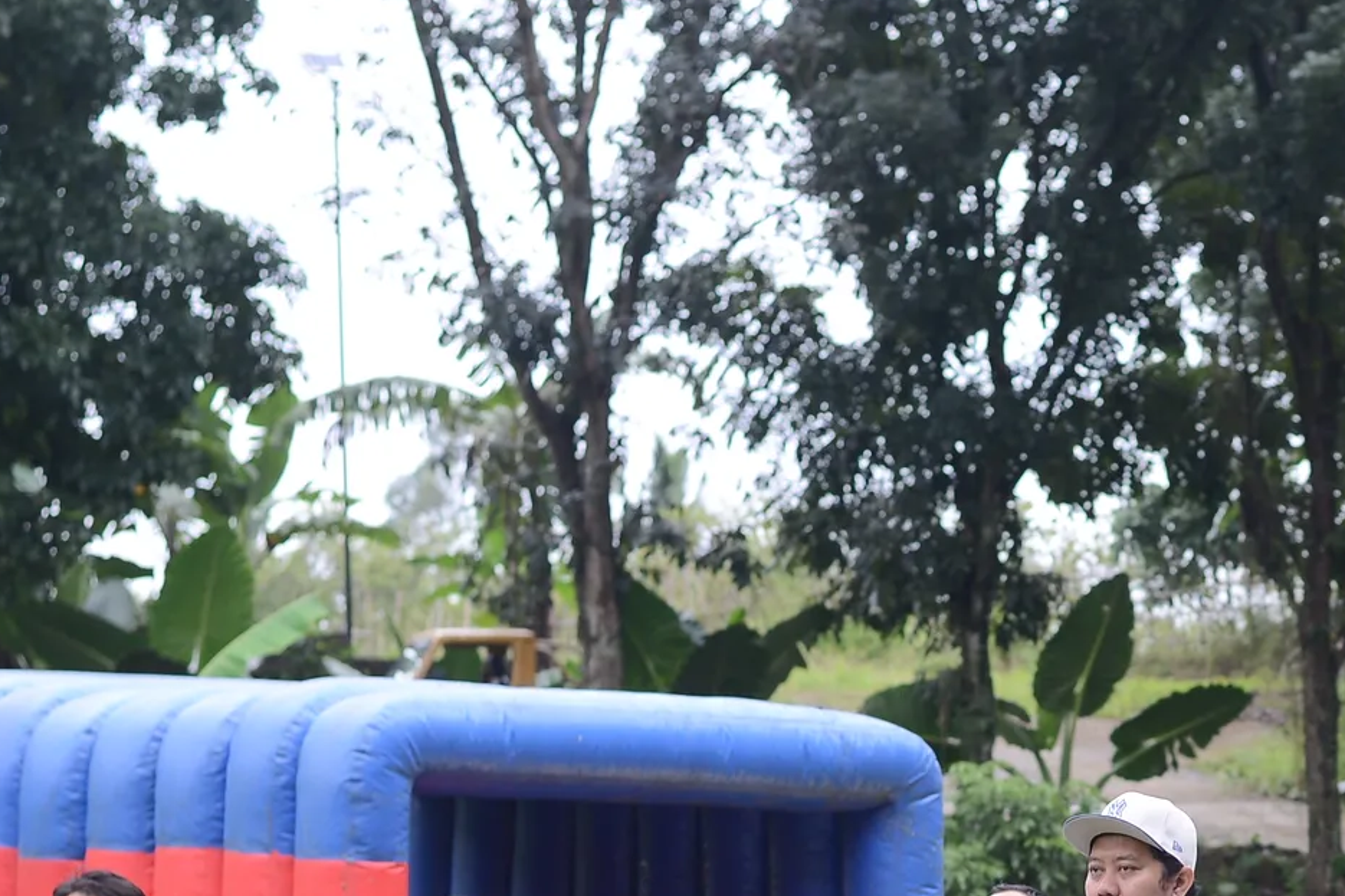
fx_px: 6014
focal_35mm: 161
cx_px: 1359
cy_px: 933
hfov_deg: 12.6
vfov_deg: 8.5
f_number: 2.8
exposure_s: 1/320
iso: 200
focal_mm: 50
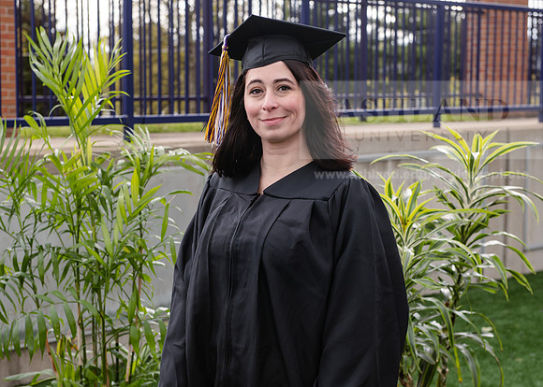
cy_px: 197
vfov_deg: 20.3
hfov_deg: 28.1
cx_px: 272
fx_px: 1084
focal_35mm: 70
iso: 250
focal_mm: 62
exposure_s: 1/200
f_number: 5.6
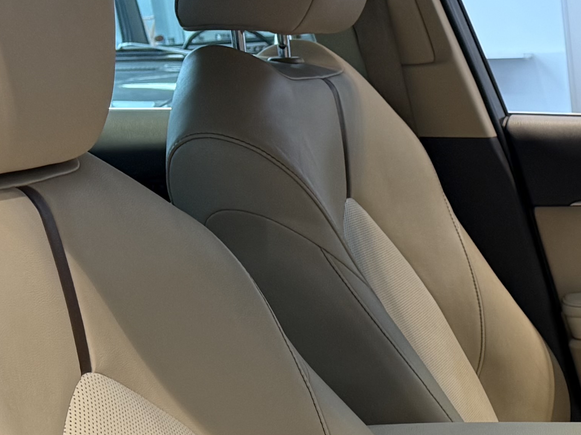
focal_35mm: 90
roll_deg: +1.4
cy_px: 457
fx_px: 1510
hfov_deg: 18.9
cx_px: 892
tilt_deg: -16.2
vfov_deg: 16.0
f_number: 1.78
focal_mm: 6.76
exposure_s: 1/100
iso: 125
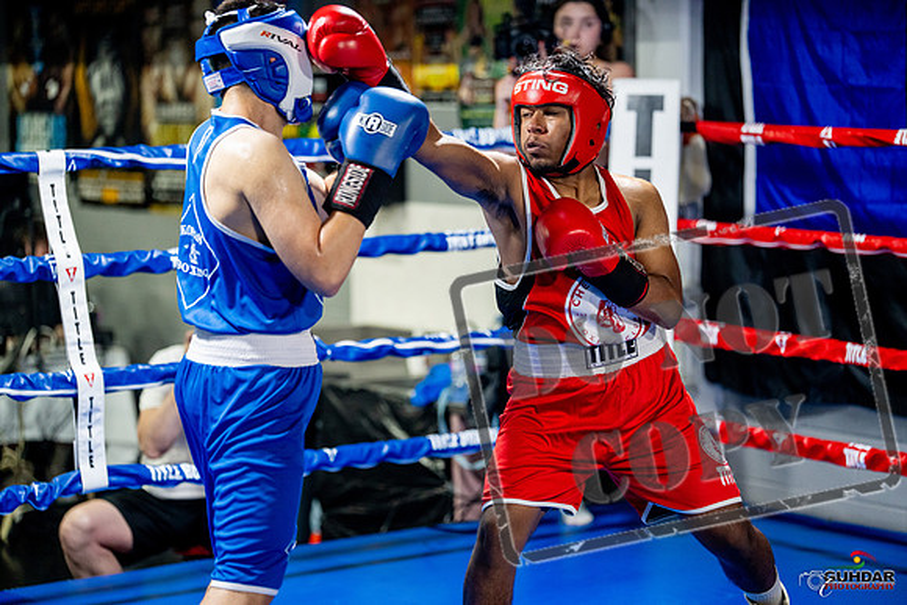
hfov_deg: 20.4
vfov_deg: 13.7
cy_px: 302
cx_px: 454
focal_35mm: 100
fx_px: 2520
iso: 4000
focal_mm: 100
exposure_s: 1/800
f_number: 2
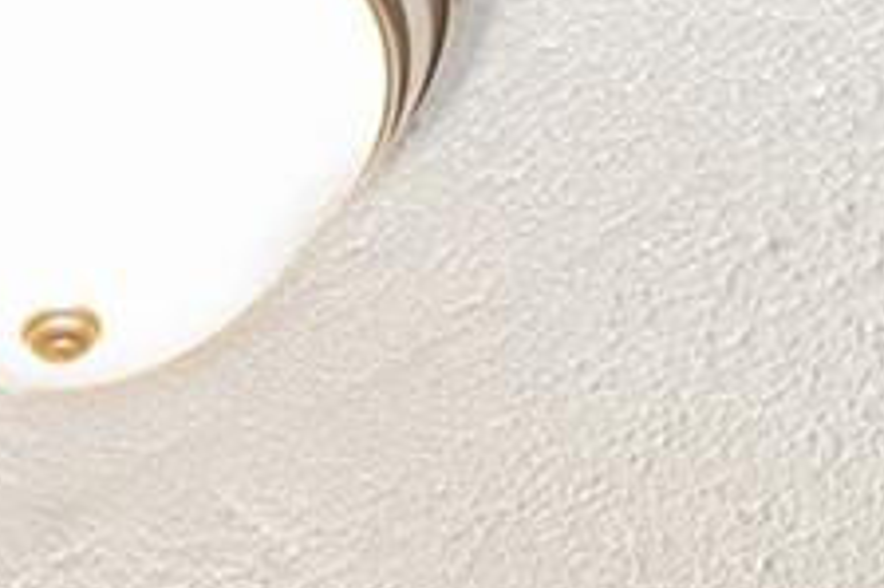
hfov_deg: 19.2
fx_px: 2454
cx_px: -189
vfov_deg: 9.3
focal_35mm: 100
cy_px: 1993
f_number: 7.1
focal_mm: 14
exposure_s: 1/4
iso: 640
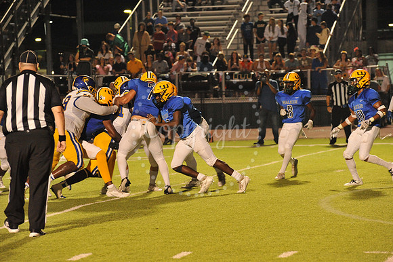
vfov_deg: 6.9
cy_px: 131
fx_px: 2182
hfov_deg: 10.3
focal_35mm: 200
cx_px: 196
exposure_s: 1/200
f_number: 6.3
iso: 6400
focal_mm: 200
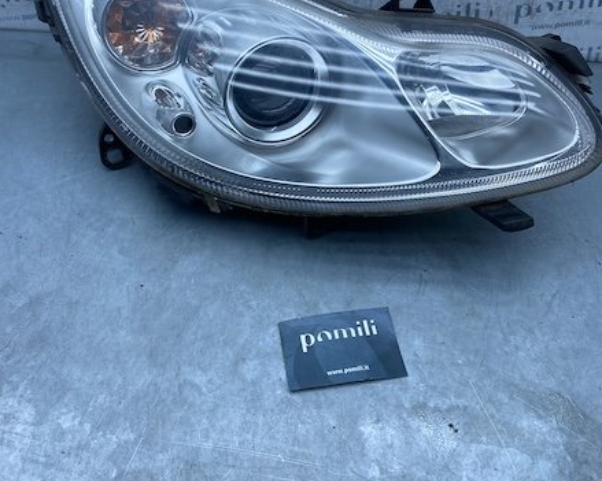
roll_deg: -8.0
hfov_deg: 49.1
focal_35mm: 37
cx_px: 313
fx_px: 659
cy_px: 127
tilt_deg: -41.4
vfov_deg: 39.2
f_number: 1.8
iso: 32
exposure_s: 1/942
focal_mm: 4.25
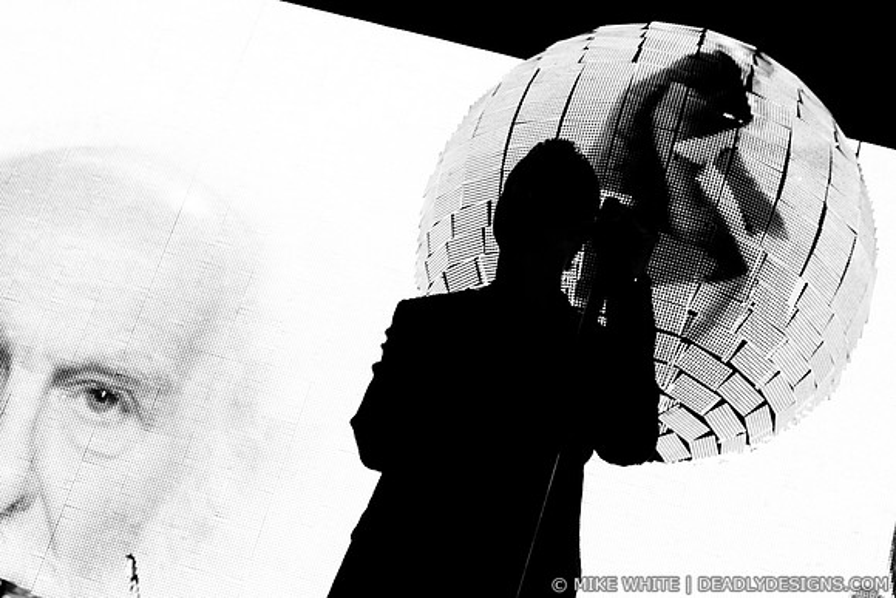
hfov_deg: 37.8
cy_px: 299
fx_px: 1307
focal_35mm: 52
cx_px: 448
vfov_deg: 25.8
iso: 800
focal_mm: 35
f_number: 4
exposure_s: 1/125
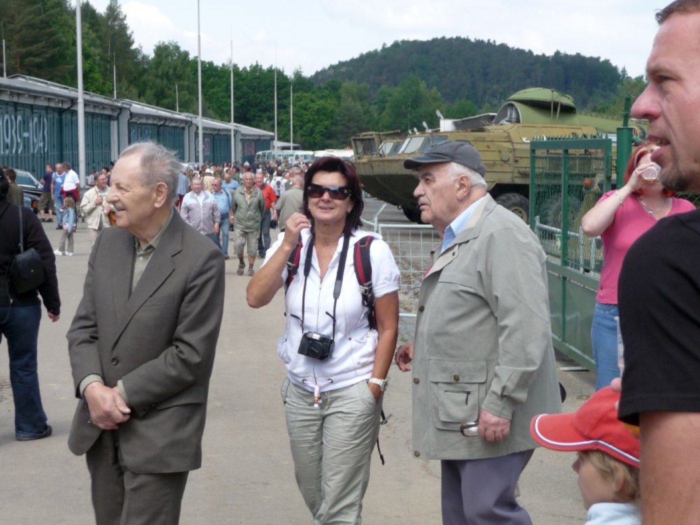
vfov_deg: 17.6
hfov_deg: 23.3
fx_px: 1699
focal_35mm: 84
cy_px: 262
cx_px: 350
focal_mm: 14.2
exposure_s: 1/250
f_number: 4.7
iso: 100
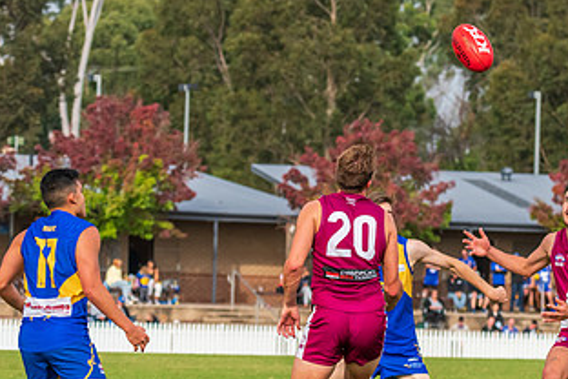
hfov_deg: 6.7
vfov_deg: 4.5
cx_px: 533
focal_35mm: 307
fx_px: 4843
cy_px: 109
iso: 1000
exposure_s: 1/1250
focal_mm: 150
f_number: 9
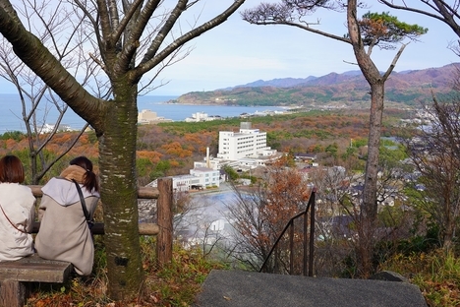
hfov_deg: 47.0
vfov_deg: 32.2
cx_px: 175
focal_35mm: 41
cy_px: 89
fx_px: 524
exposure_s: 1/200
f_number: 8
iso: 100
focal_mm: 24
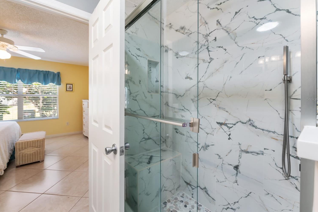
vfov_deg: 77.2
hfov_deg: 100.4
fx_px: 132
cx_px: 155
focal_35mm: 15
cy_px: 99
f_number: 7.1
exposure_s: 1/3
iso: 125
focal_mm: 14
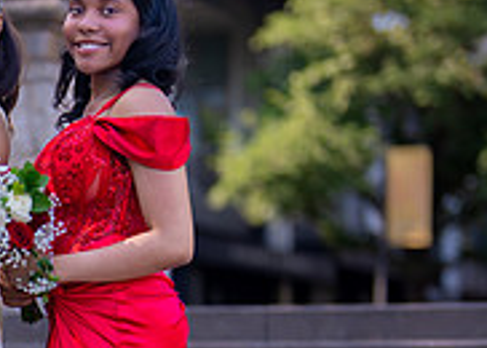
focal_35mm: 172
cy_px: 404
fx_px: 2379
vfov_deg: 8.3
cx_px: -95
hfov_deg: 11.5
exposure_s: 1/1600
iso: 200
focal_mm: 50
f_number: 1.2
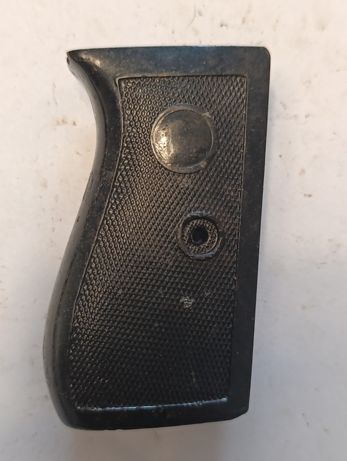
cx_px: 174
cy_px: 230
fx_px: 613
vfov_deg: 41.2
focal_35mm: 46
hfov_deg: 31.6
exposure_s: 1/50
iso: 1250
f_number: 1.6
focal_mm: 6.14
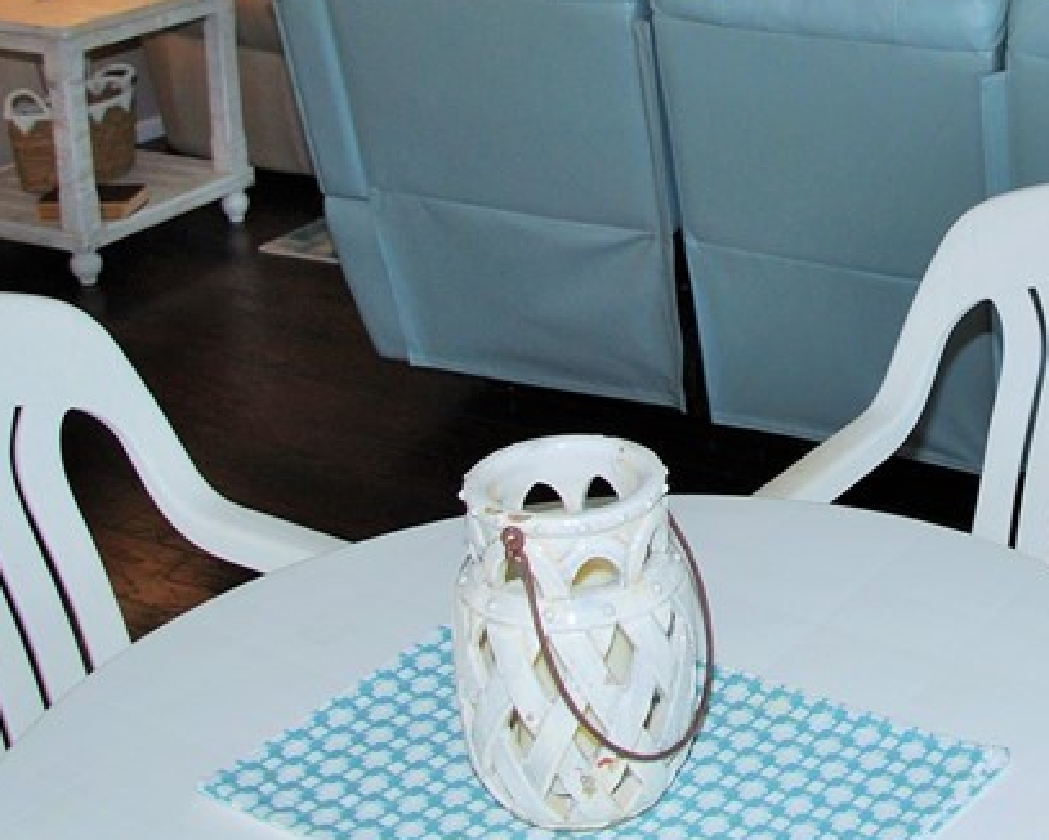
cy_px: 113
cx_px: 968
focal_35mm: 60
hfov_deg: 29.9
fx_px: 1864
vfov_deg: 24.8
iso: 200
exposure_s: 1/60
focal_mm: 16
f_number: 4
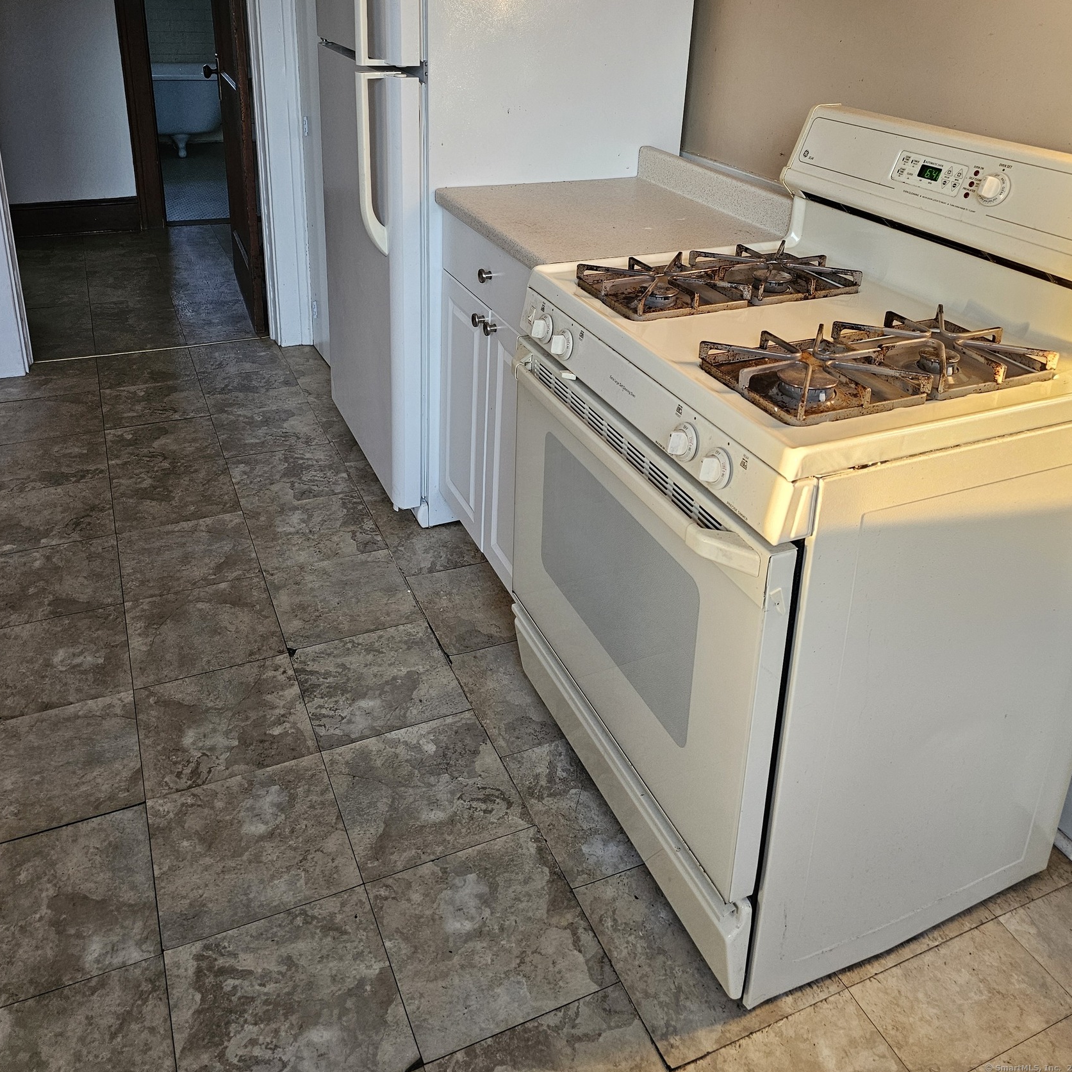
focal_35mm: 28
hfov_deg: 57.3
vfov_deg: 55.8
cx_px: 539
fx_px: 981
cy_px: 338
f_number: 1.7
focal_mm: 6.3
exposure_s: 1/120
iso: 250
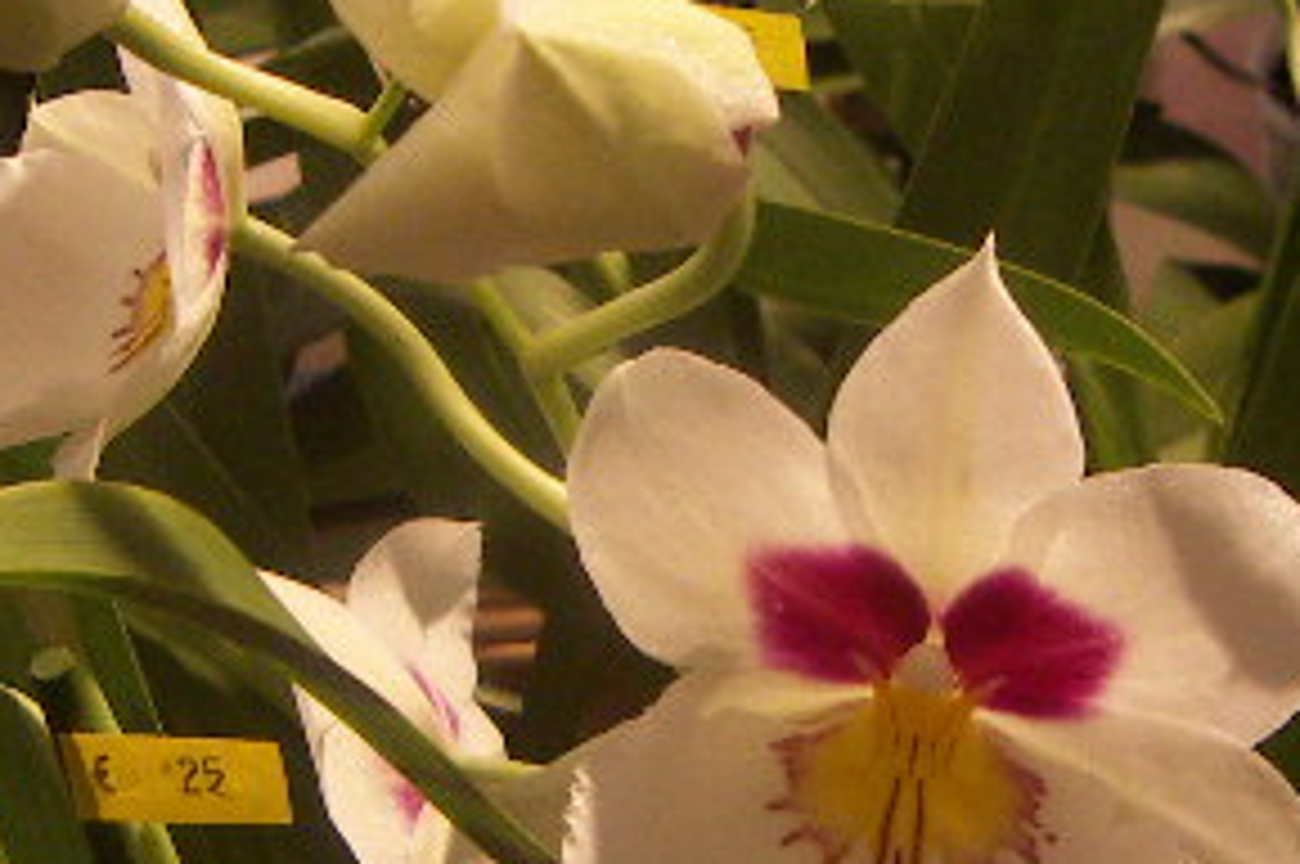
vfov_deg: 16.3
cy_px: 706
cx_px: 603
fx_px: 2994
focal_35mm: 83
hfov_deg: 24.5
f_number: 2.8
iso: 125
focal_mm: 4.7
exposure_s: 1/50
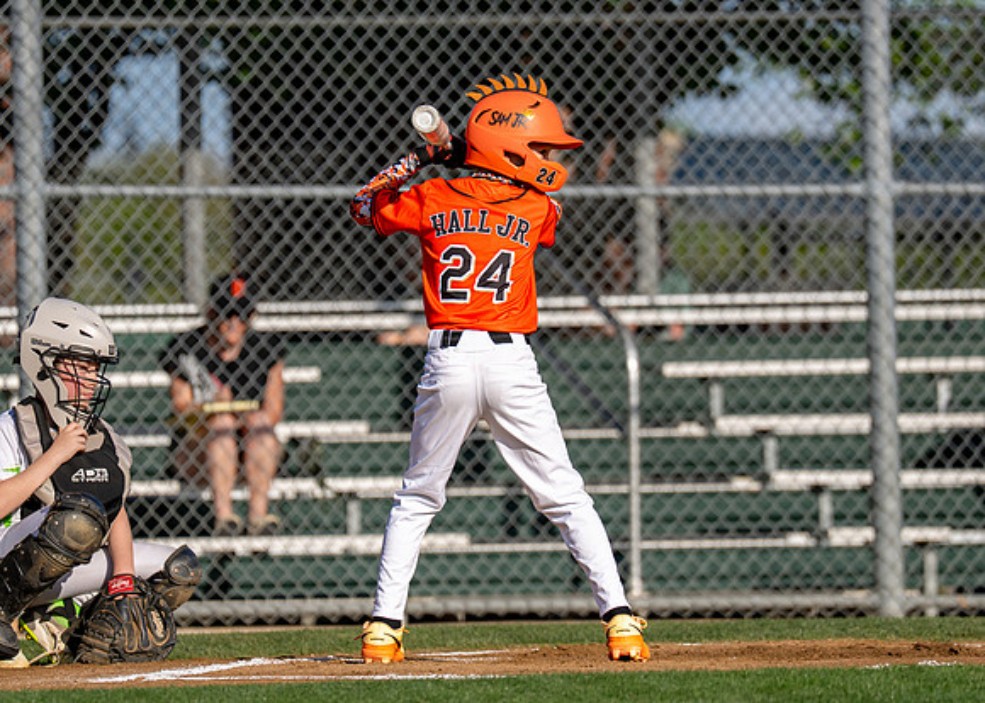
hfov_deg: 5.3
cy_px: 309
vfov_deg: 3.8
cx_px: 519
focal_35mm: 383
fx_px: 10724
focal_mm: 200
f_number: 2.8
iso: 100
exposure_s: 1/2500
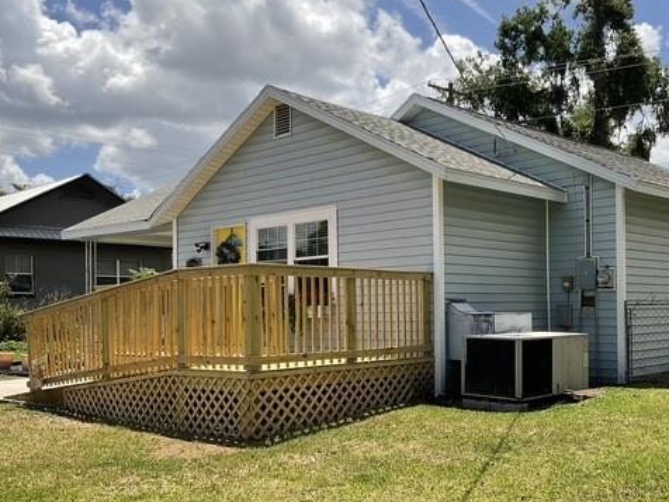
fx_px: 754
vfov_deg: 36.7
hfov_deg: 47.5
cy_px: 301
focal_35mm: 39
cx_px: 406
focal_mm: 3
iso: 16
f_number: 1.8
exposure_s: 1/2058
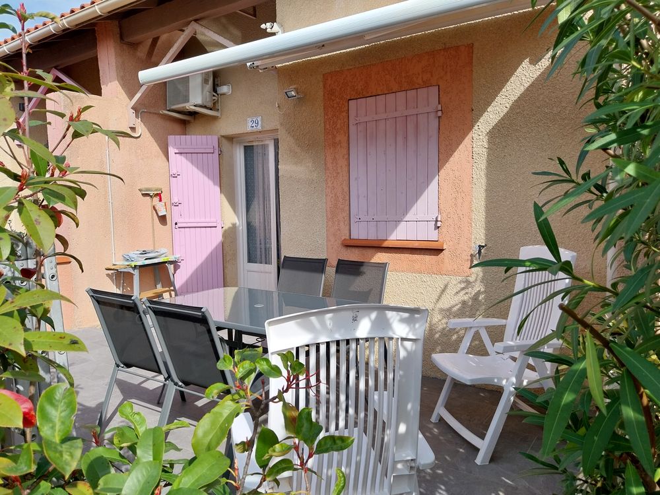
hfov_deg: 67.3
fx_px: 496
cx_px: 330
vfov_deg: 53.1
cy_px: 248
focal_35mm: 26
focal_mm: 4
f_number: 1.8
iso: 25
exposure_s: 1/753
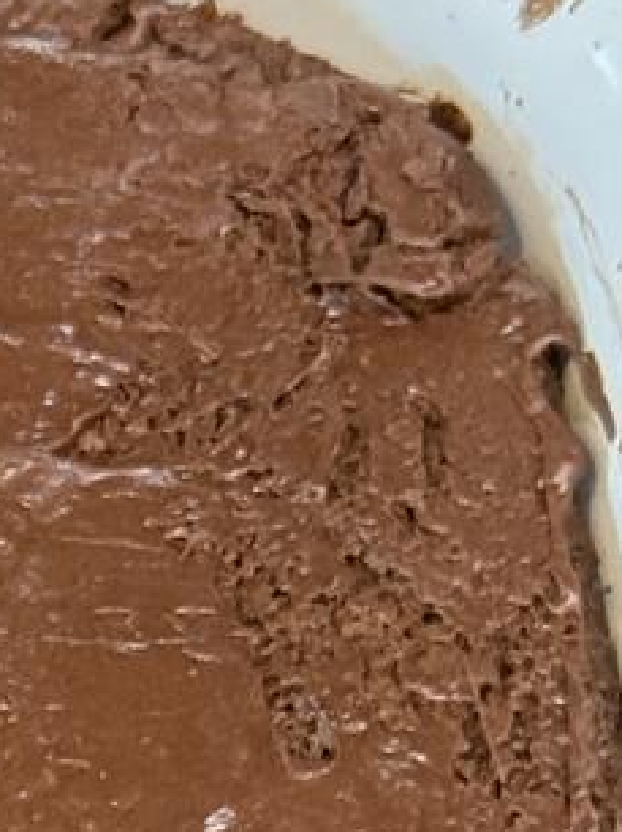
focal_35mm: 251
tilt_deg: -57.3
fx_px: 6022
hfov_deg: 5.7
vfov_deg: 7.7
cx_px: -818
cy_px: 1281
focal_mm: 6.76
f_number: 1.78
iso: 200
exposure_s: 1/60
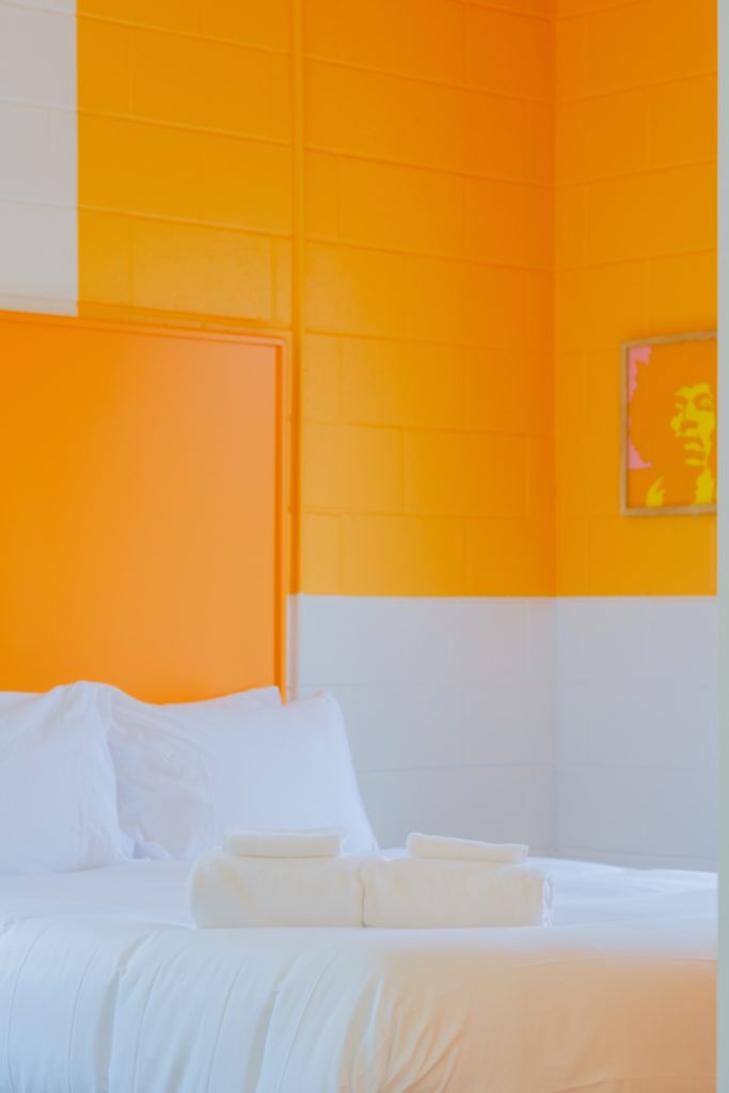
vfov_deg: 24.2
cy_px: 546
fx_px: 2550
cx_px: 364
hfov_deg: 16.3
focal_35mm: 84
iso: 400
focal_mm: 56
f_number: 4.5
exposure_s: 1/80
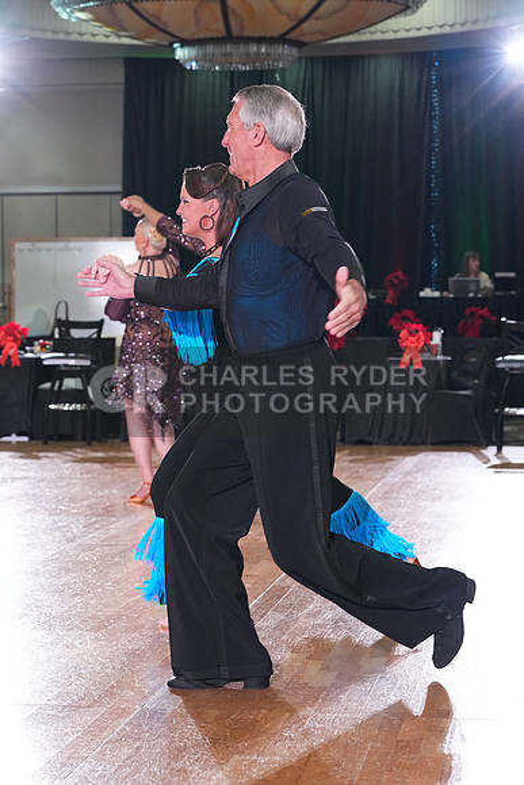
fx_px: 1658
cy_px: 392
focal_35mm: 76
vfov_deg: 26.6
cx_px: 262
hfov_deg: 18.0
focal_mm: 76
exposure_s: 1/320
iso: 5000
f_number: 5.6
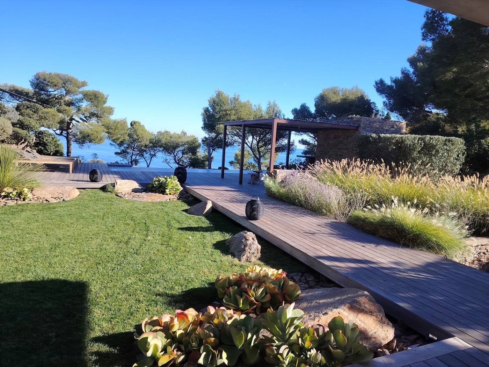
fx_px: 339
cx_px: 244
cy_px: 184
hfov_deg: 71.6
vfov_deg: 56.8
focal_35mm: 24
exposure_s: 1/399
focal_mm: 5.25
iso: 100
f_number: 1.75
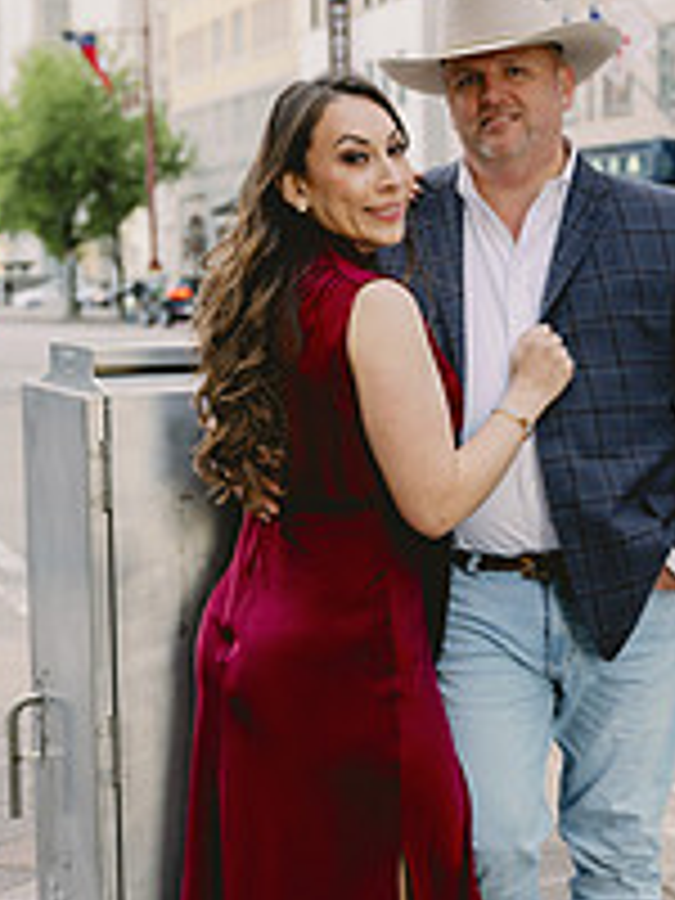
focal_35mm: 91
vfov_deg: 21.5
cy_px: 486
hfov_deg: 16.1
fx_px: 2366
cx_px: 572
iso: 400
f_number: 3.2
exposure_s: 1/250
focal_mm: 42
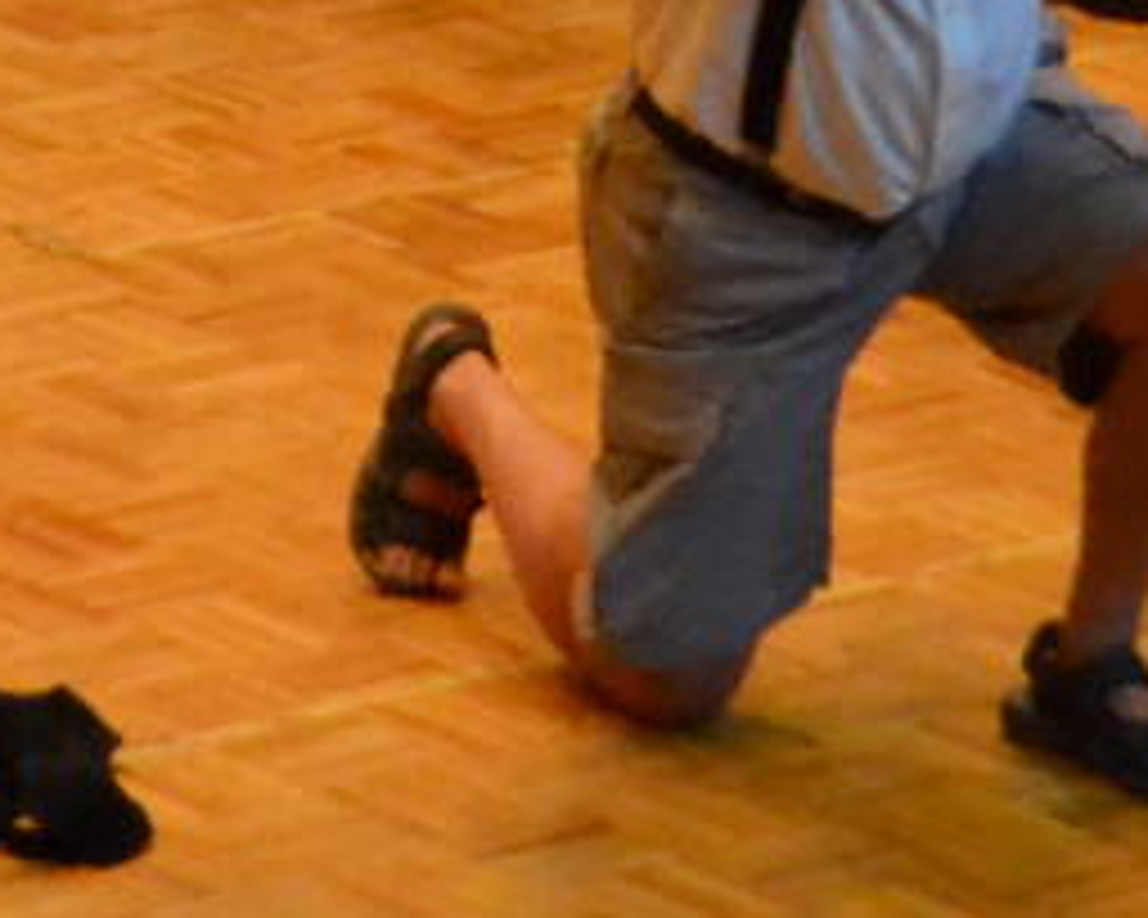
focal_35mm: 384
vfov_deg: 4.0
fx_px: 13047
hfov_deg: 5.0
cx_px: 410
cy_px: -1361
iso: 3200
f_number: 5
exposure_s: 1/125
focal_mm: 34
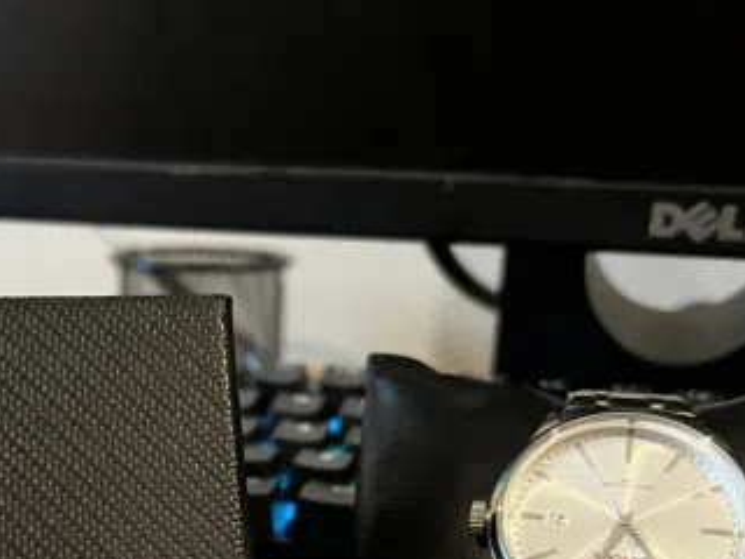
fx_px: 1119
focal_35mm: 52
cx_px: 212
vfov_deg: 26.6
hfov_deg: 36.2
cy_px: 557
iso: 400
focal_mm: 5.7
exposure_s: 1/50
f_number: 1.5
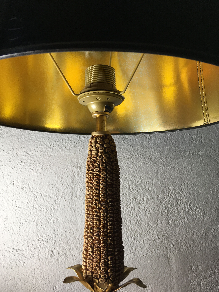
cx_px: 110
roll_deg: +0.8
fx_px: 245
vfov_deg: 61.7
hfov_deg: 48.2
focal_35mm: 29
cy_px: 146
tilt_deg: +7.3
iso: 40
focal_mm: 4.15
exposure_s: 1/100
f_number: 2.2
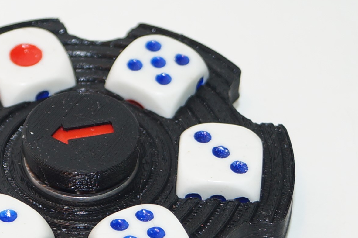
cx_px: 80
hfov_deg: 29.5
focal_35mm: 67
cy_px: 181
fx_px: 665
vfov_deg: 20.1
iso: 100
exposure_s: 1/160
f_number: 4
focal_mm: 26
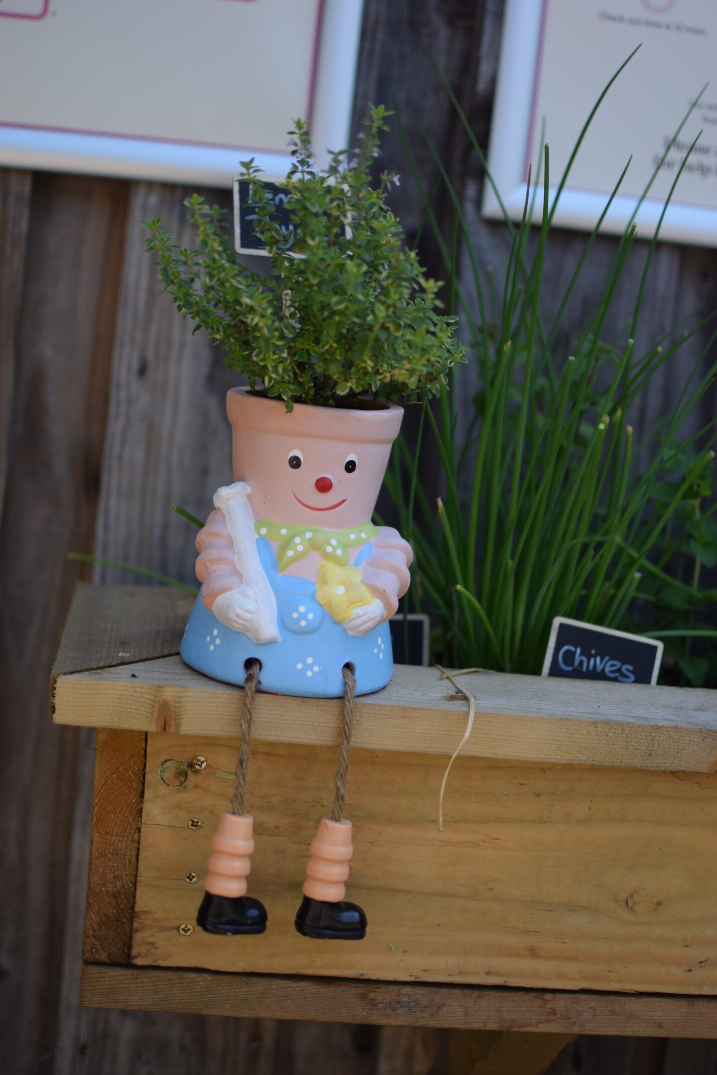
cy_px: 538
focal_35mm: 52
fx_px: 1568
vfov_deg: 37.9
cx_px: 358
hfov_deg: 25.8
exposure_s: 1/1250
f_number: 1.8
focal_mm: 35
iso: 100
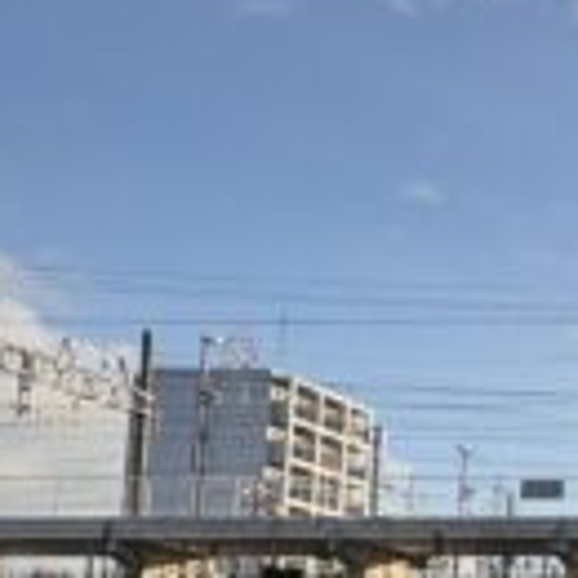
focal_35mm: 69
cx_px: 1176
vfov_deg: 23.8
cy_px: 589
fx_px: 1303
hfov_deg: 17.4
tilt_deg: +6.4
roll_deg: +0.8
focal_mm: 2.22
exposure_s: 1/1789
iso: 40
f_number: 2.2
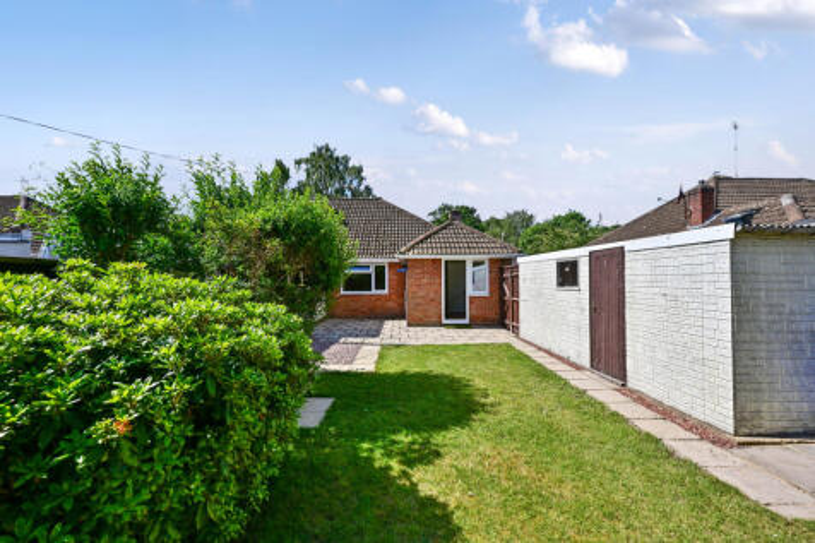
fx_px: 317
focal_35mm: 14
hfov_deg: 104.3
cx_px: 408
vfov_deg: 81.2
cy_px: 272
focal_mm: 14
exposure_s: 1/3200
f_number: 5.6
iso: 400
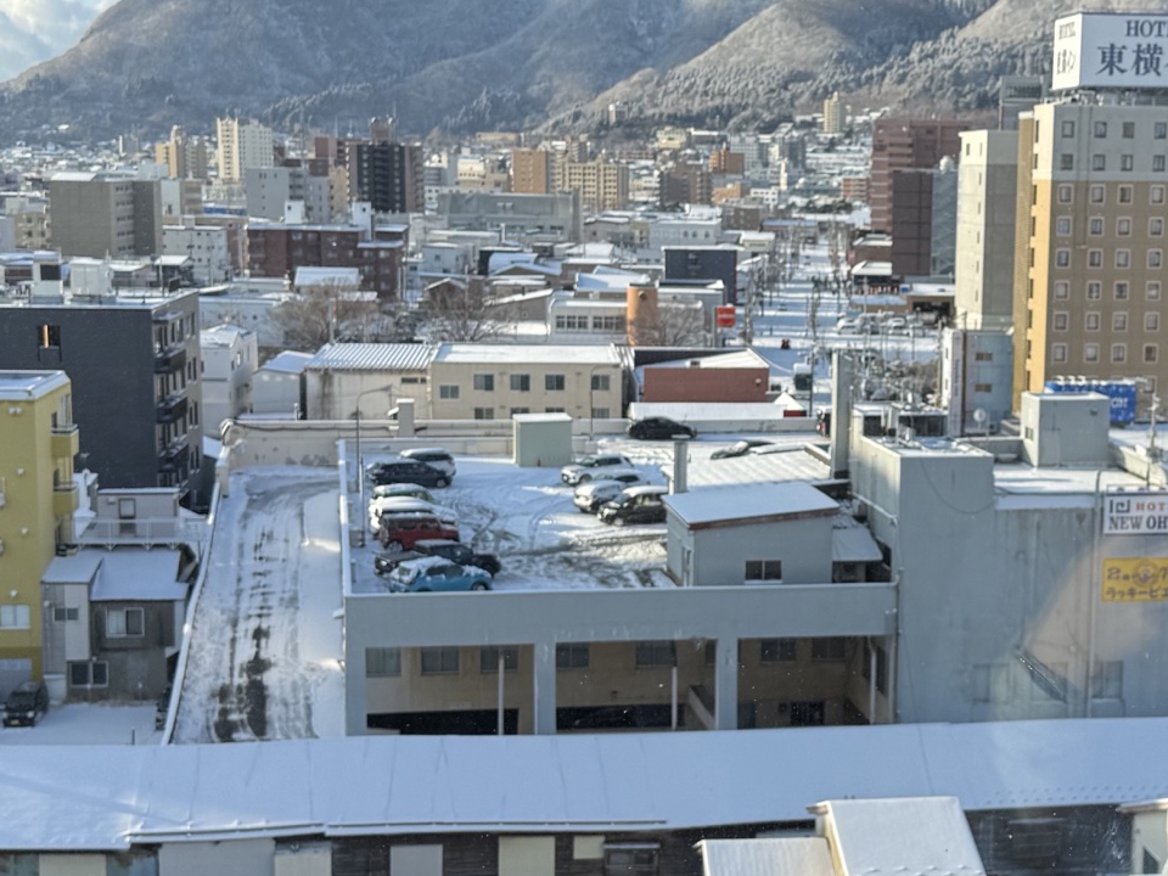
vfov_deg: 24.4
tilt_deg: -8.8
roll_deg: -1.2
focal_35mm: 60
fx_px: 2024
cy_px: 457
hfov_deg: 31.8
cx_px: 822
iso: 80
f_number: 1.78
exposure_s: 1/2445
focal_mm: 6.76
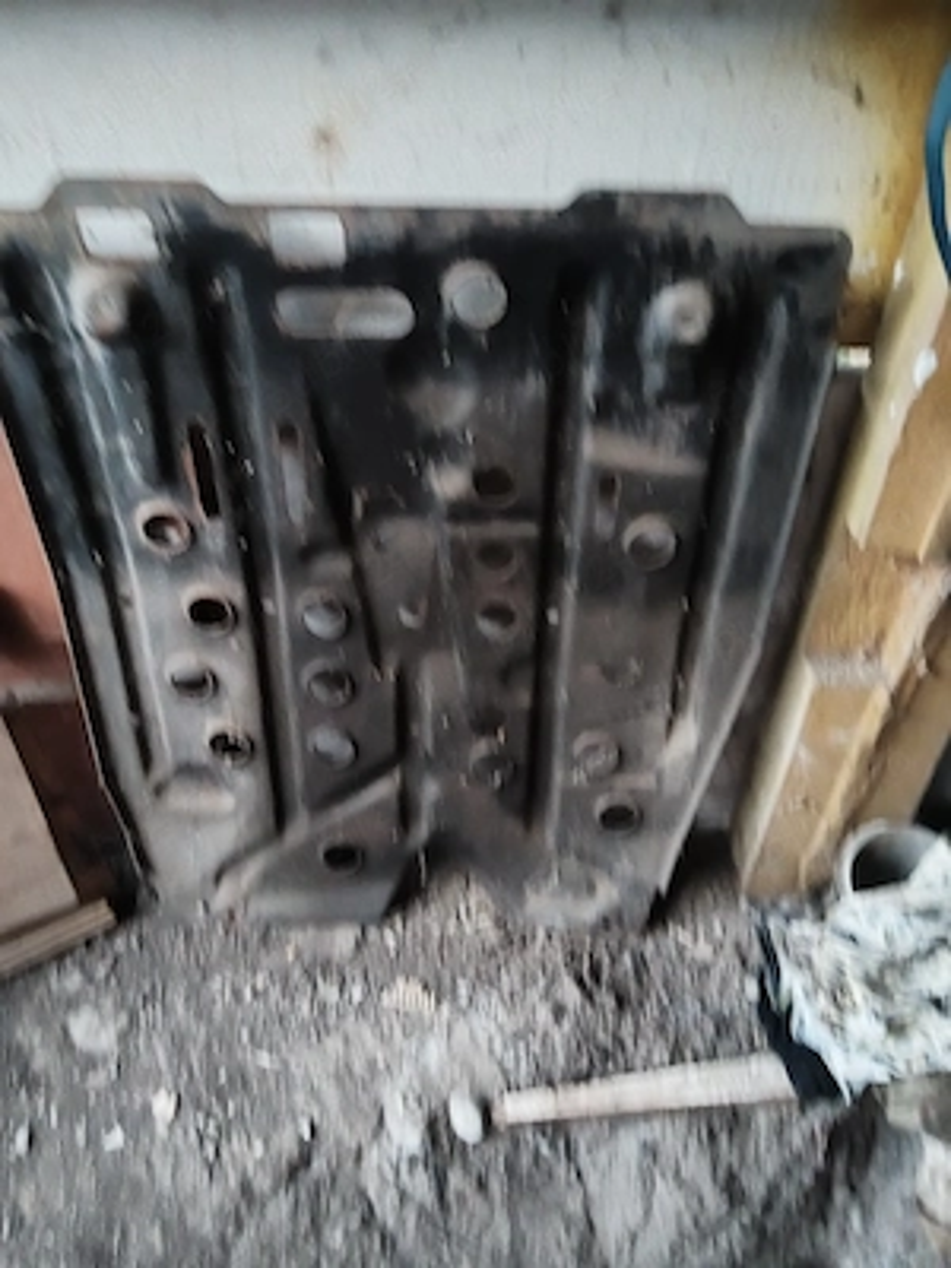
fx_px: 952
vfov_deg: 67.3
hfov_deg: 53.1
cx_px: 476
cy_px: 634
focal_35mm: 26
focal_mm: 4.95
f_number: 1.9
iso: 6998
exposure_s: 1/16.7
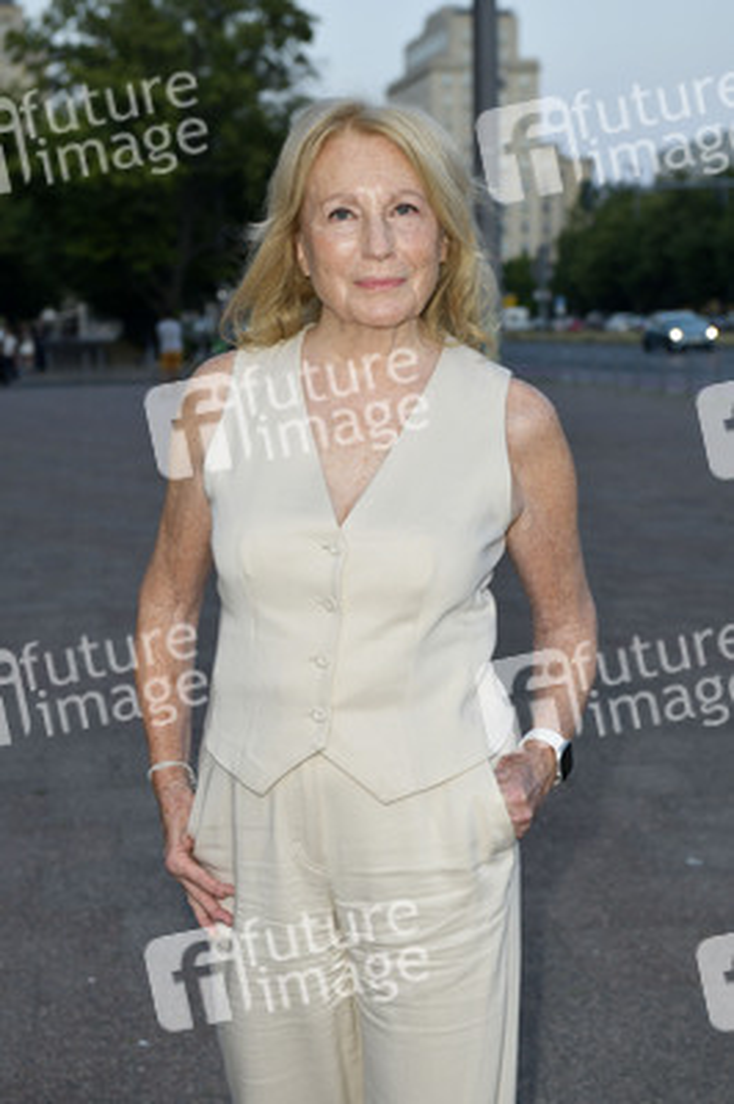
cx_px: 367
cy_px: 552
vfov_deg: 35.7
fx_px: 1716
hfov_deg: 24.2
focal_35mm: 56
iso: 400
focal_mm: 56
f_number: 5.6
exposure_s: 1/200
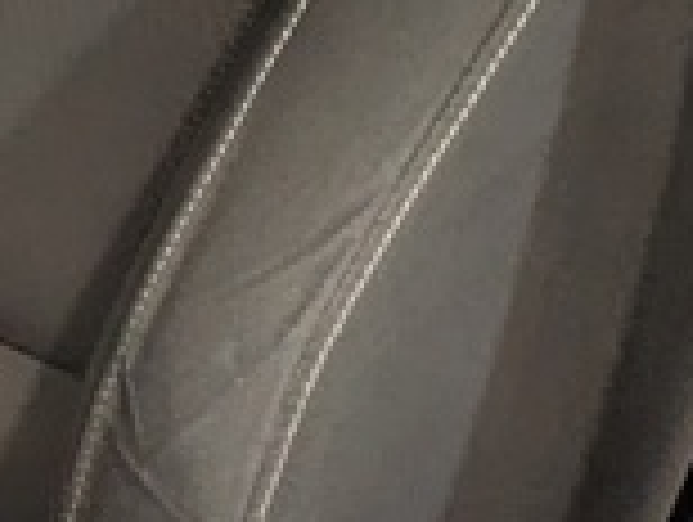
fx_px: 1865
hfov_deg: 13.0
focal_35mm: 93
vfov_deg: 15.6
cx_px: -1152
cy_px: -18
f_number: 2.2
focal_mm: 1.83
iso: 55
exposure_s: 1/24
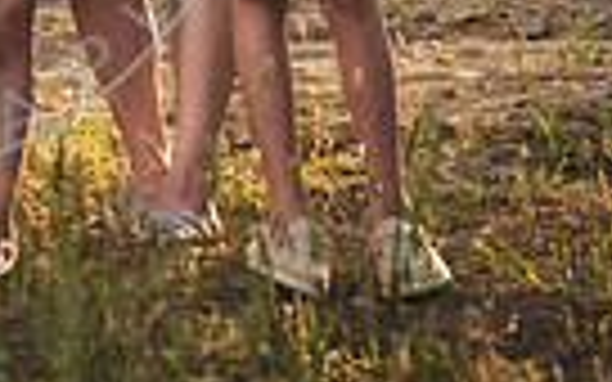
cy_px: -575
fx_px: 2919
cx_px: 50
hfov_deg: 11.9
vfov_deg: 7.0
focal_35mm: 175
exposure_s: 1/500
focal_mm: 52
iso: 100
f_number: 2.8
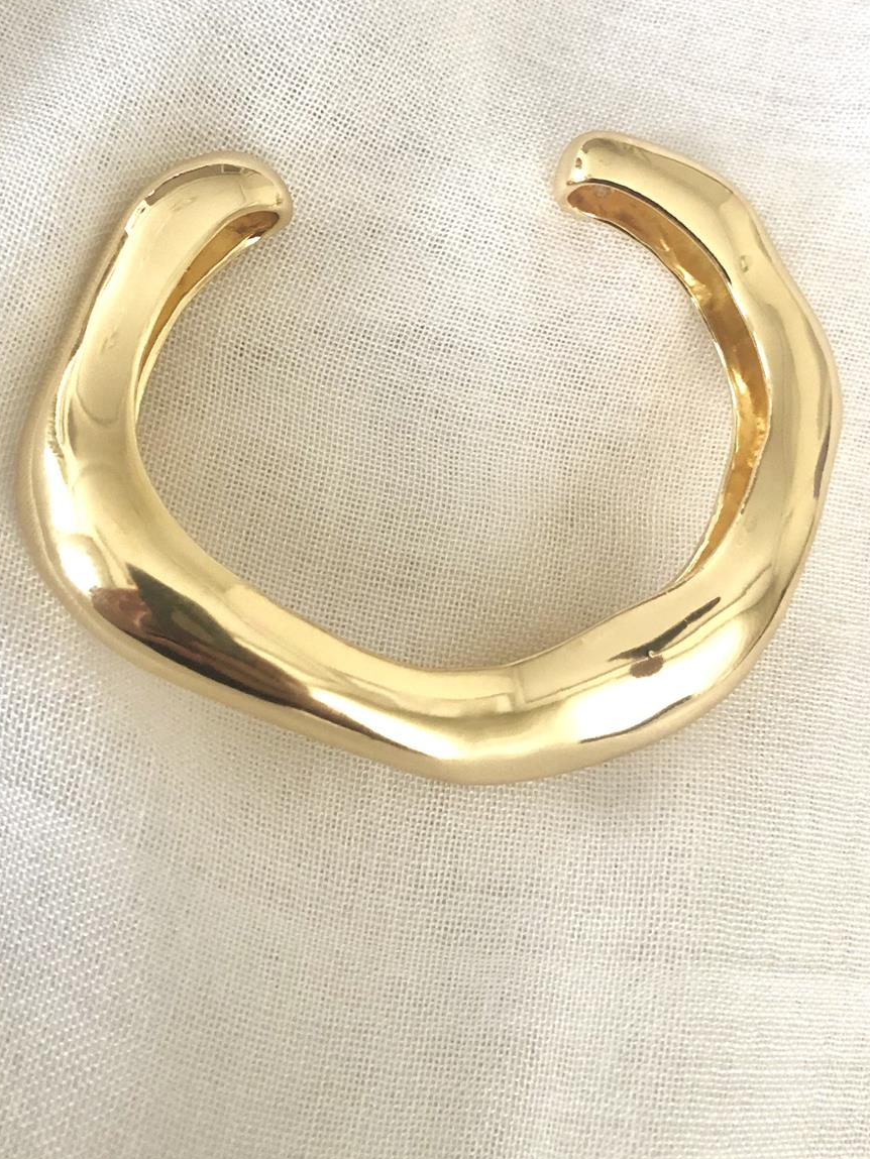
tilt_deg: -72.0
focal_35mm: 39
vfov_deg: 47.3
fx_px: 1307
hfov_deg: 36.8
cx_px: 466
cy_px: 412
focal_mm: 3.99
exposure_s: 1/16
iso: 100
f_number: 1.8
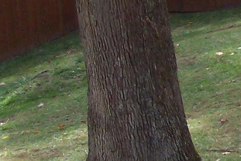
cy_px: -95
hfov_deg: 8.8
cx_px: 573
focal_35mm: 213
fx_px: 1426
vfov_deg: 6.4
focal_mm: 8
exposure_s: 1/700
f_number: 2.8
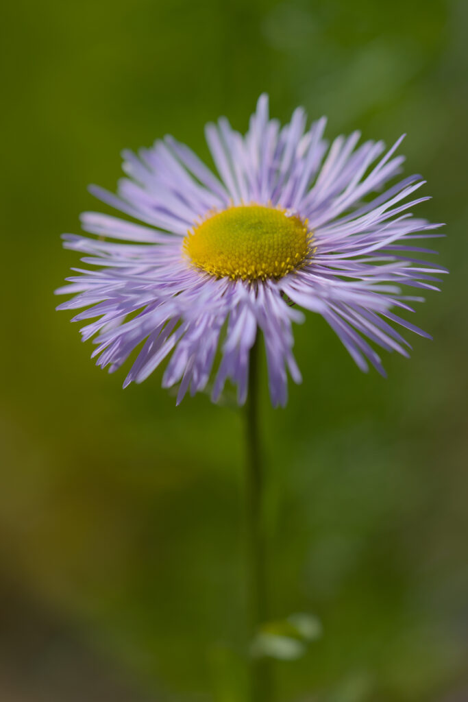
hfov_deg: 15.2
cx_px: 234
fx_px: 1754
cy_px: 351
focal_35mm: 90
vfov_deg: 22.6
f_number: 3.5
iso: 100
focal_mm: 90
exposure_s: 1/1250
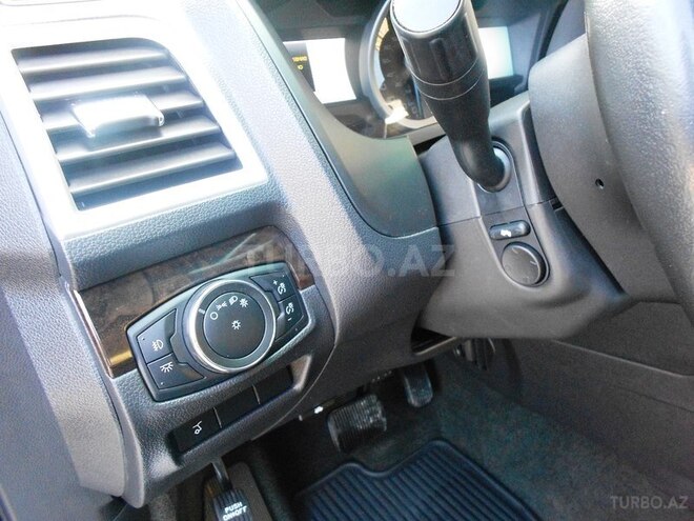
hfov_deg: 67.3
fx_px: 521
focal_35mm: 26
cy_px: 260
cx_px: 347
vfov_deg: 53.1
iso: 400
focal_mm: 4.6
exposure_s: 1/20
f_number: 3.2
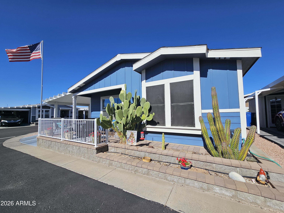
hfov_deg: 106.2
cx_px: 142
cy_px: 106
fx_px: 107
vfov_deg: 89.9
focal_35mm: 13
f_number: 2.2
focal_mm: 2.2
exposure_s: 1/4279
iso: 50
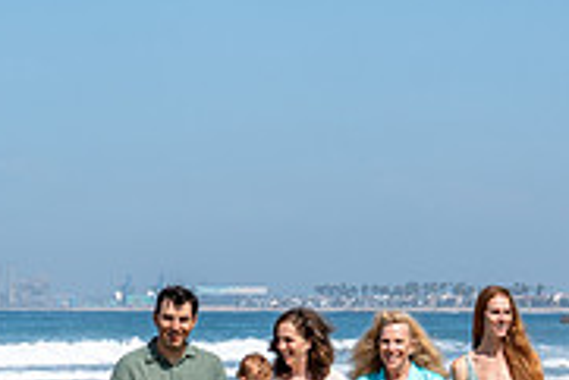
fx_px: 4350
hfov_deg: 7.5
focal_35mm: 275
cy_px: 488
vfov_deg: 5.0
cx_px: 138
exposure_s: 1/640
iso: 160
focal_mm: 86
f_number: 9
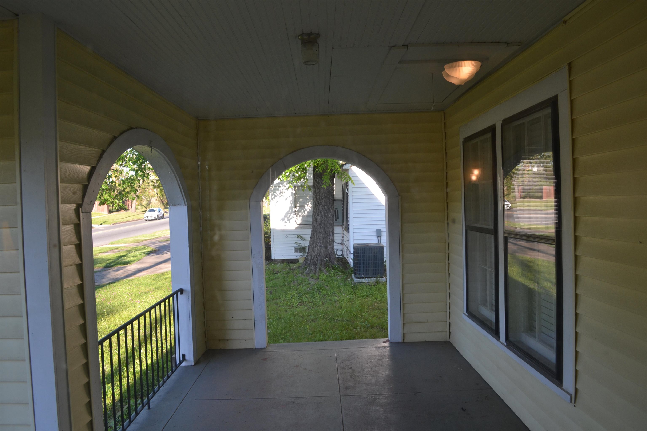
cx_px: 324
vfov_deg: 47.9
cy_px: 216
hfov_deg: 67.4
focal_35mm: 27
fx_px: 485
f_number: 5.6
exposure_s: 1/125
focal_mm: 18
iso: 220
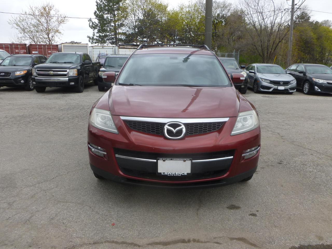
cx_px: 166
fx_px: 269
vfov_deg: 49.7
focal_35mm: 28
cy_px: 124
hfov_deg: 63.4
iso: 100
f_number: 3.3
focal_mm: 5
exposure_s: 1/200
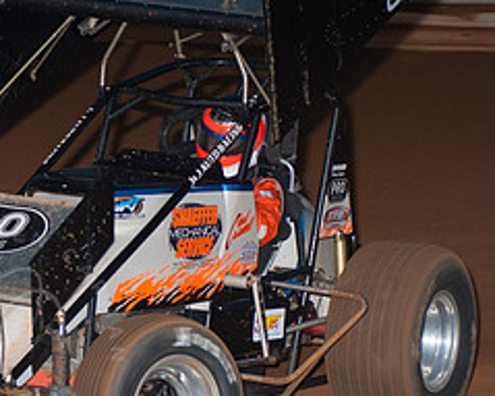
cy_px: 158
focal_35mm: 274
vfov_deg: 5.6
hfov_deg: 7.0
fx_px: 4012
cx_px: -2
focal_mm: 80
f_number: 4
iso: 200
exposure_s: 1/400
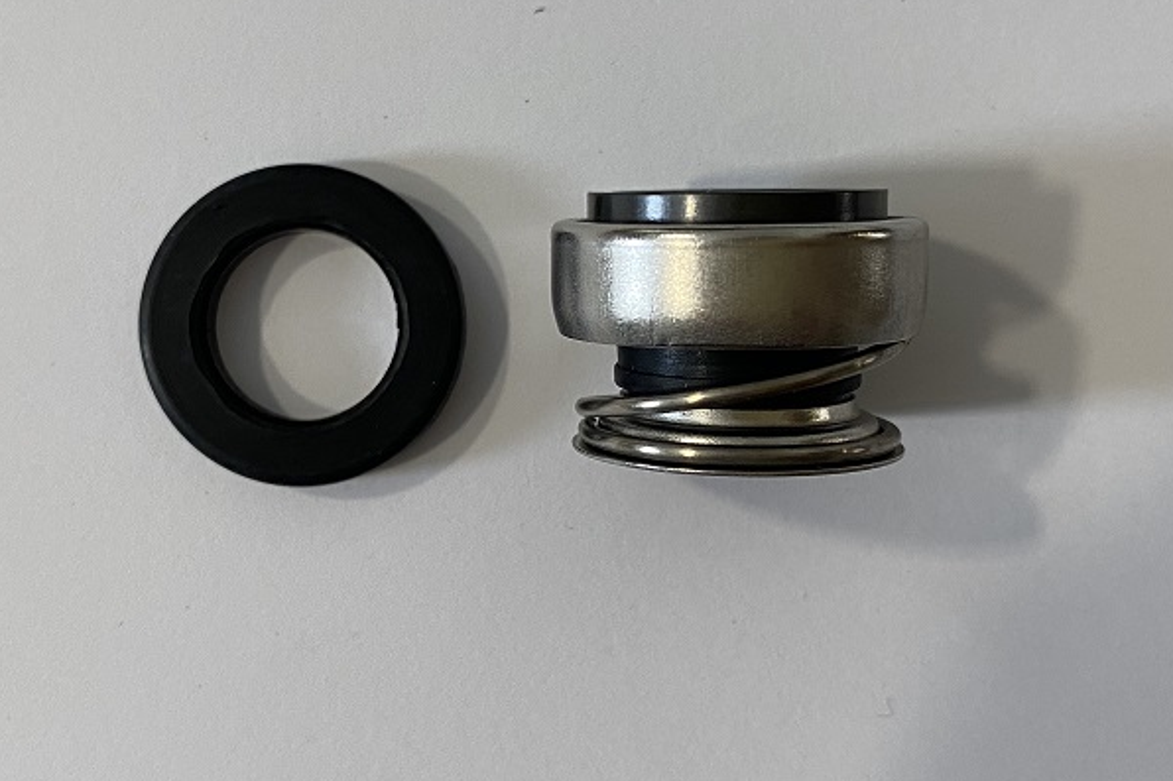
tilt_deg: -87.6
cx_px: 541
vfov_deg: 30.5
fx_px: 1433
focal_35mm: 44
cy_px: 338
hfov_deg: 44.5
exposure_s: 1/50
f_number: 1.8
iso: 80
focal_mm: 4.25
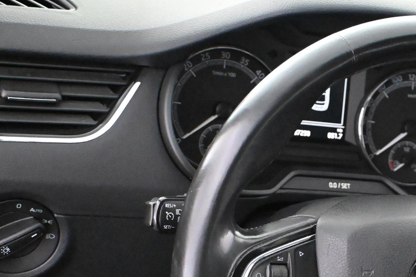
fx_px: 1051
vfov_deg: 14.8
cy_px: 273
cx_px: 420
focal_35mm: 91
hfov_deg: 21.6
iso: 12800
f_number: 4.8
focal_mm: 30
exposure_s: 1/50
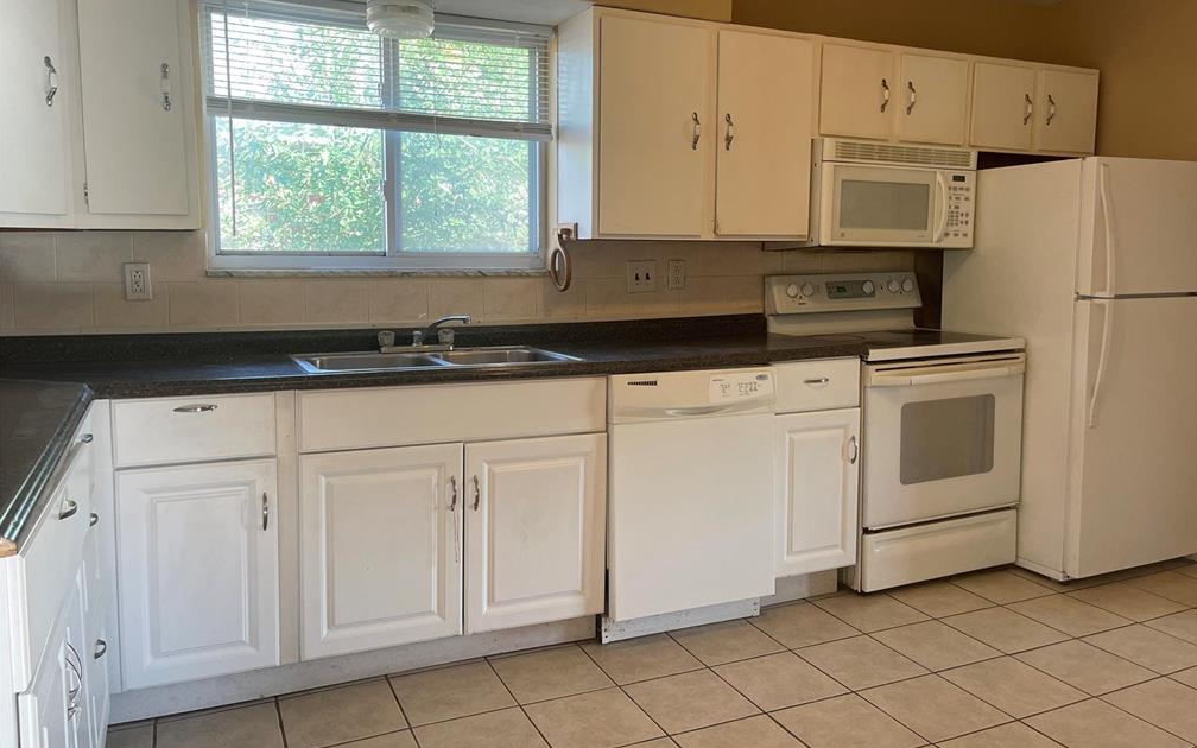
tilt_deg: -6.4
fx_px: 913
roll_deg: +0.1
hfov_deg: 66.5
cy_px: 342
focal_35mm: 28
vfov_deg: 44.5
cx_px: 606
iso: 125
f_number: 1.6
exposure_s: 1/120
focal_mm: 5.1
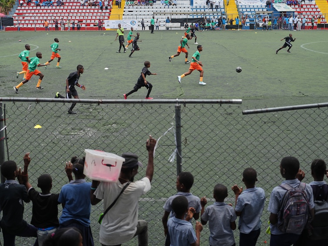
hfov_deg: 38.2
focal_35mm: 50
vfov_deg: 29.1
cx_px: 157
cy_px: 113
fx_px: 474
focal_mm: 40
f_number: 2.8
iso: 80
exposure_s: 1/640
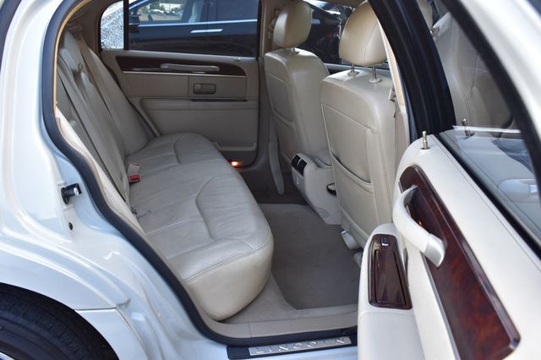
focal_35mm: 33
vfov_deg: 39.9
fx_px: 496
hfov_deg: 57.2
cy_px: 180
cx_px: 270
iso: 400
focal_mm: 22
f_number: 8
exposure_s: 1/60
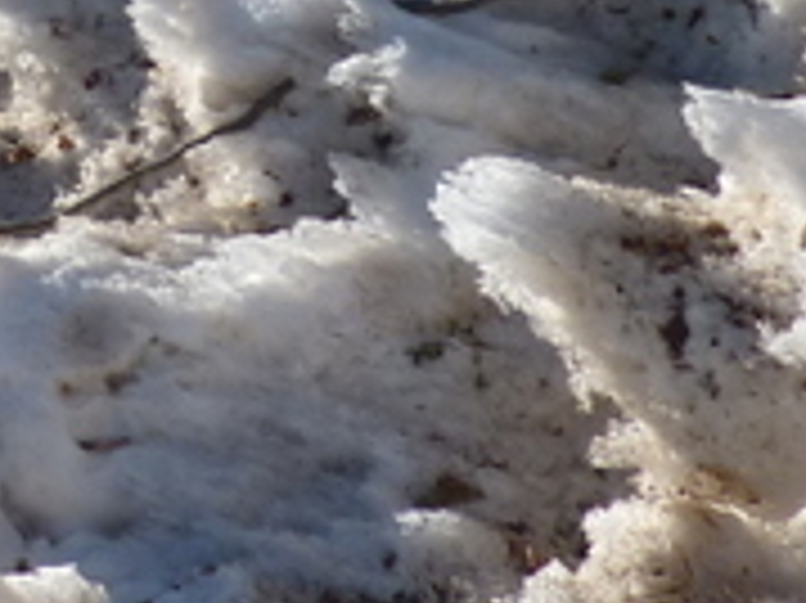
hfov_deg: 16.0
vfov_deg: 12.0
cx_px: -432
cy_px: -531
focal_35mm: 112
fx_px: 2606
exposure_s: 1/400
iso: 80
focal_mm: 4.1
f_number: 5.6
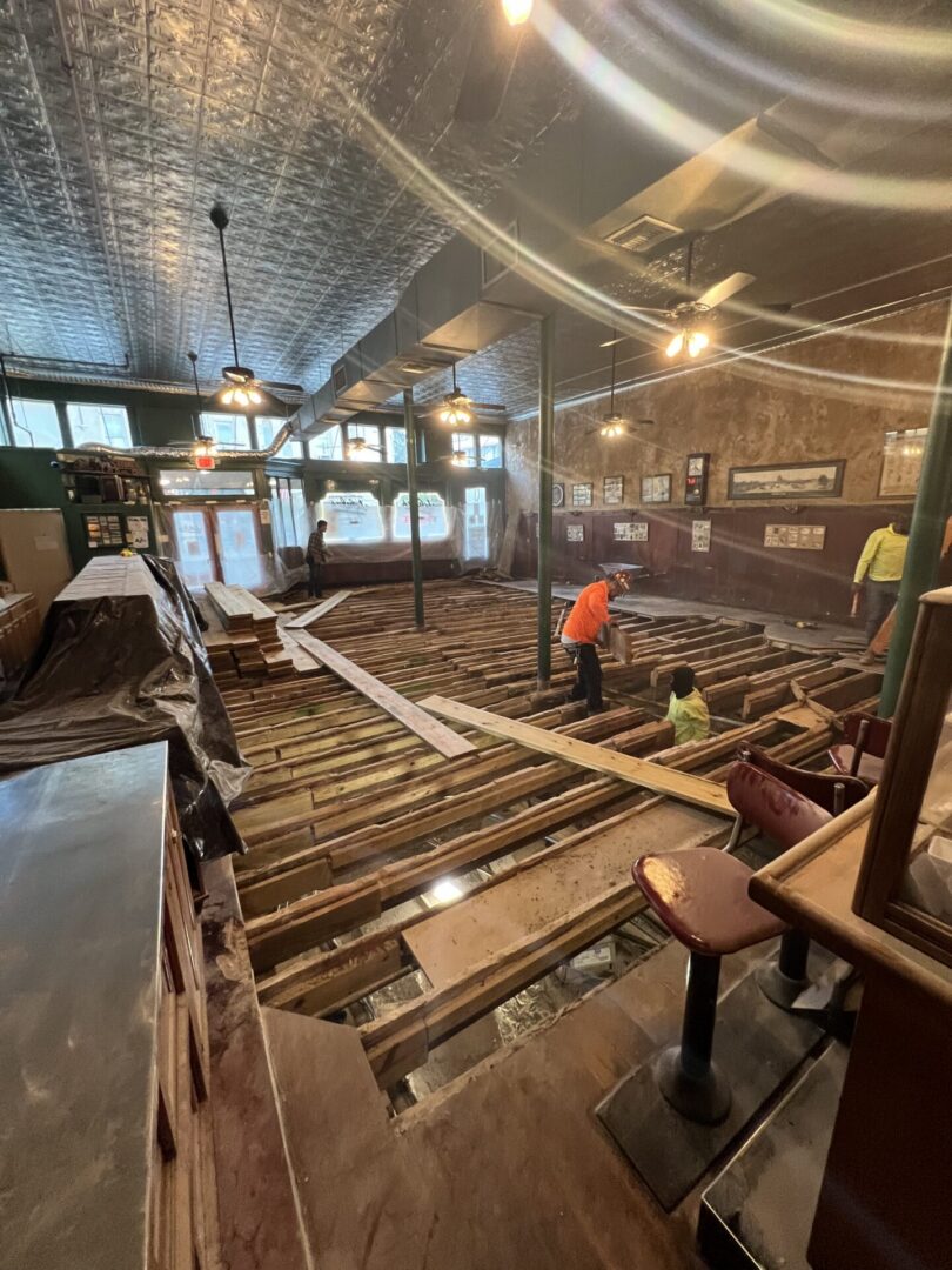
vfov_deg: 106.2
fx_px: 477
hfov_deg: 89.9
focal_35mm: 13
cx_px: 476
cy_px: 635
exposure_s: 1/60
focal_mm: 1.57
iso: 400
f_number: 1.8
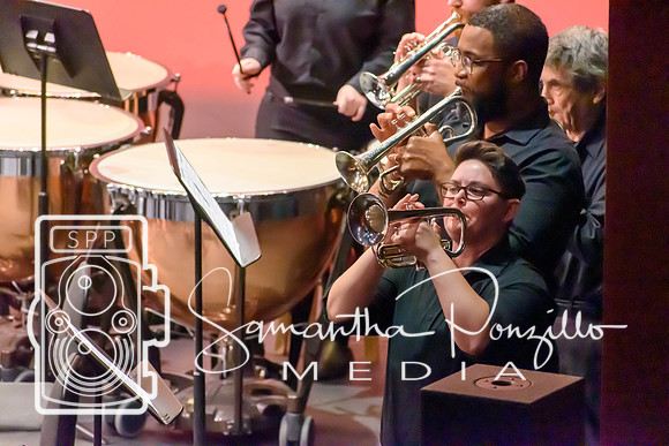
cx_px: 334
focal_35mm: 285
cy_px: 223
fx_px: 5297
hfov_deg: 7.2
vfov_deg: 4.8
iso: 12800
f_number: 5.3
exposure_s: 1/500
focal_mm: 190
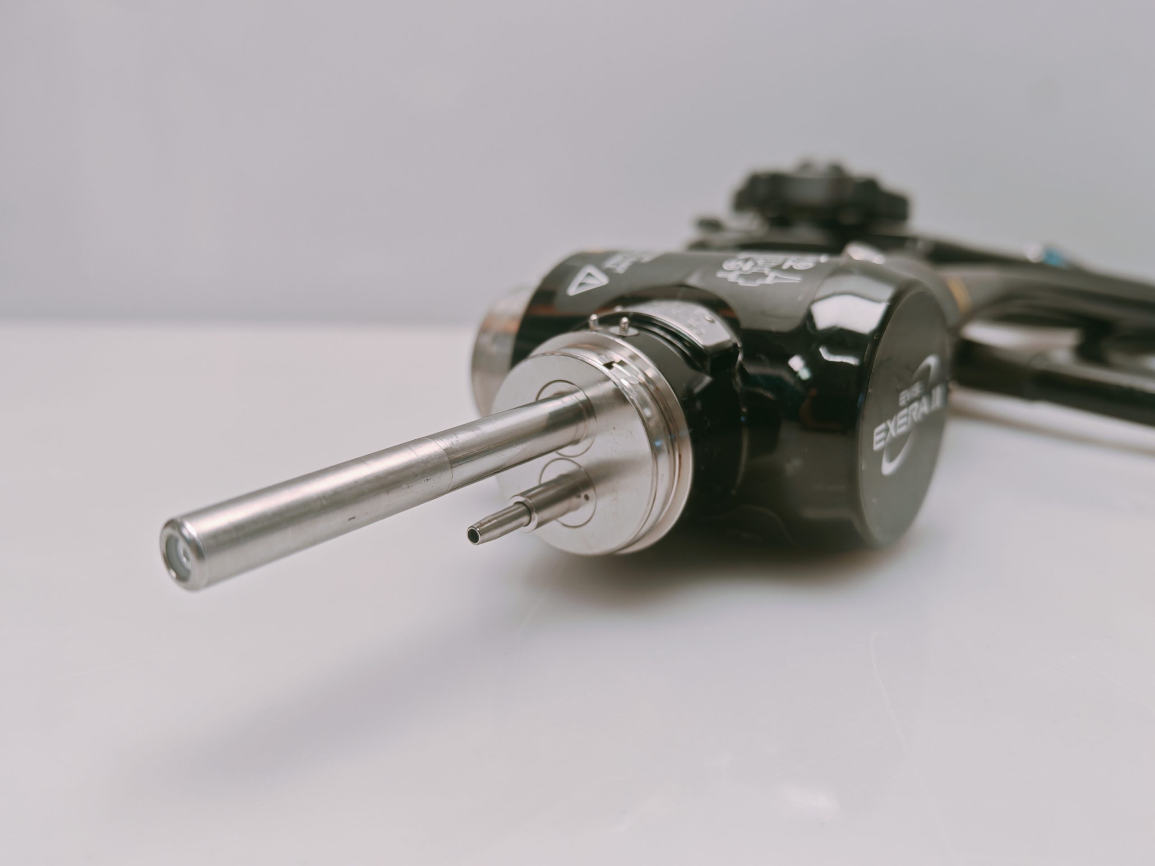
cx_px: 578
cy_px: 433
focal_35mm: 27
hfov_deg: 65.3
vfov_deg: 51.4
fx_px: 901
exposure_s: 1/100
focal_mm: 6.83
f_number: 2
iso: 125
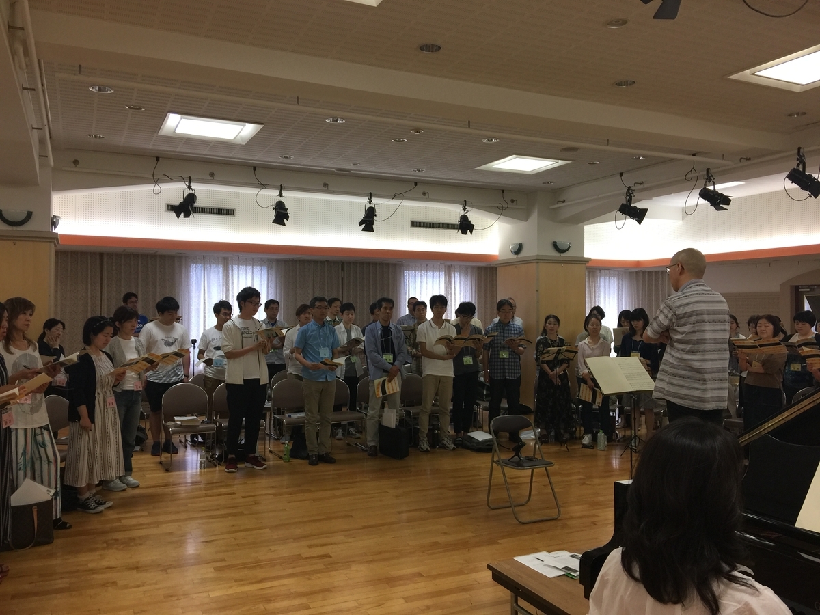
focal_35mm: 29
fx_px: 687
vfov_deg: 48.2
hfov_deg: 61.7
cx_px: 410
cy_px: 308
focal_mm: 4.15
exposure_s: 1/30
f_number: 2.2
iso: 32
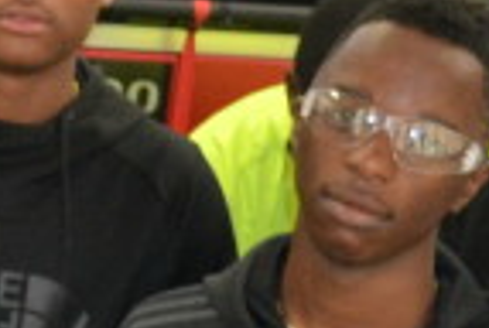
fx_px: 2627
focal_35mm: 193
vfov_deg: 7.1
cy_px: 220
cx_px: -626
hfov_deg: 9.6
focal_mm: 18
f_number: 3.5
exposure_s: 1/60
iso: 1100
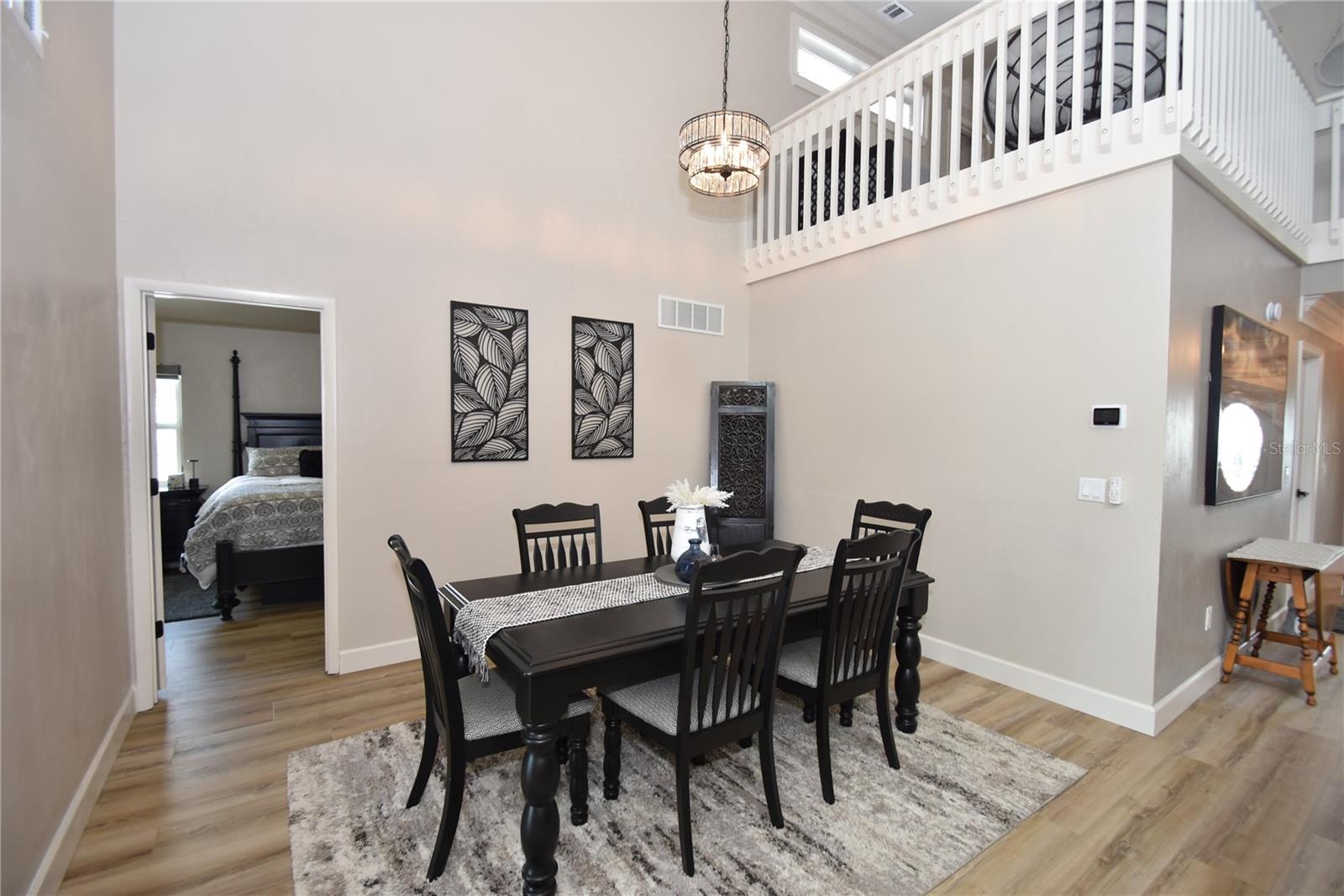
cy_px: 448
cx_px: 672
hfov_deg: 100.4
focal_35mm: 15
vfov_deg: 77.3
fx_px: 560
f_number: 4
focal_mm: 10
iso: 360
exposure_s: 1/60
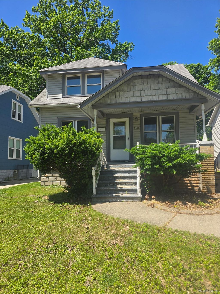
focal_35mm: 23
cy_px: 147
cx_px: 110
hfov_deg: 58.9
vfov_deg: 73.9
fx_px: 195
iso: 12
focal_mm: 6.3
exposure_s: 1/499
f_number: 1.7
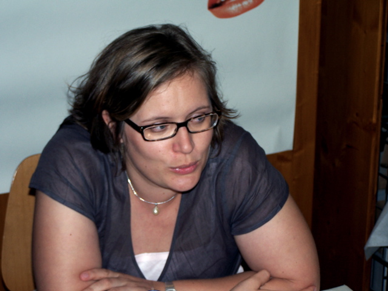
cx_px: 194
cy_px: 146
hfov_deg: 18.7
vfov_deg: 14.1
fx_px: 1177
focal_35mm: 105
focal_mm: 17.5
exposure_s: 1/100
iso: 80
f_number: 3.2
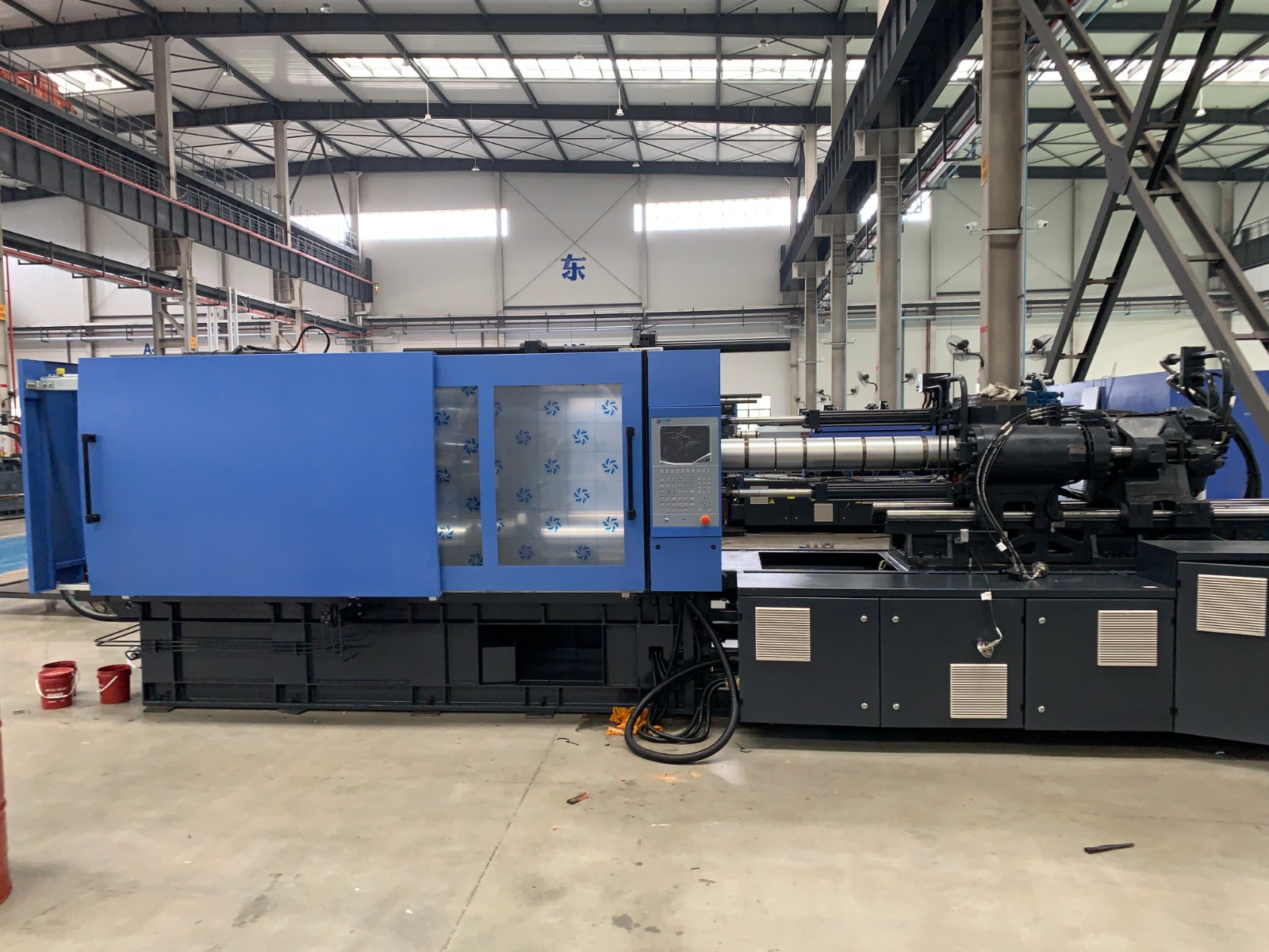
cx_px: 634
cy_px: 476
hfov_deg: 67.3
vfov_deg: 53.1
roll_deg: +1.5
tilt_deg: -4.7
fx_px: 953
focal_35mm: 26
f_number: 1.8
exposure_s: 1/50
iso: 160
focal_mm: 4.25
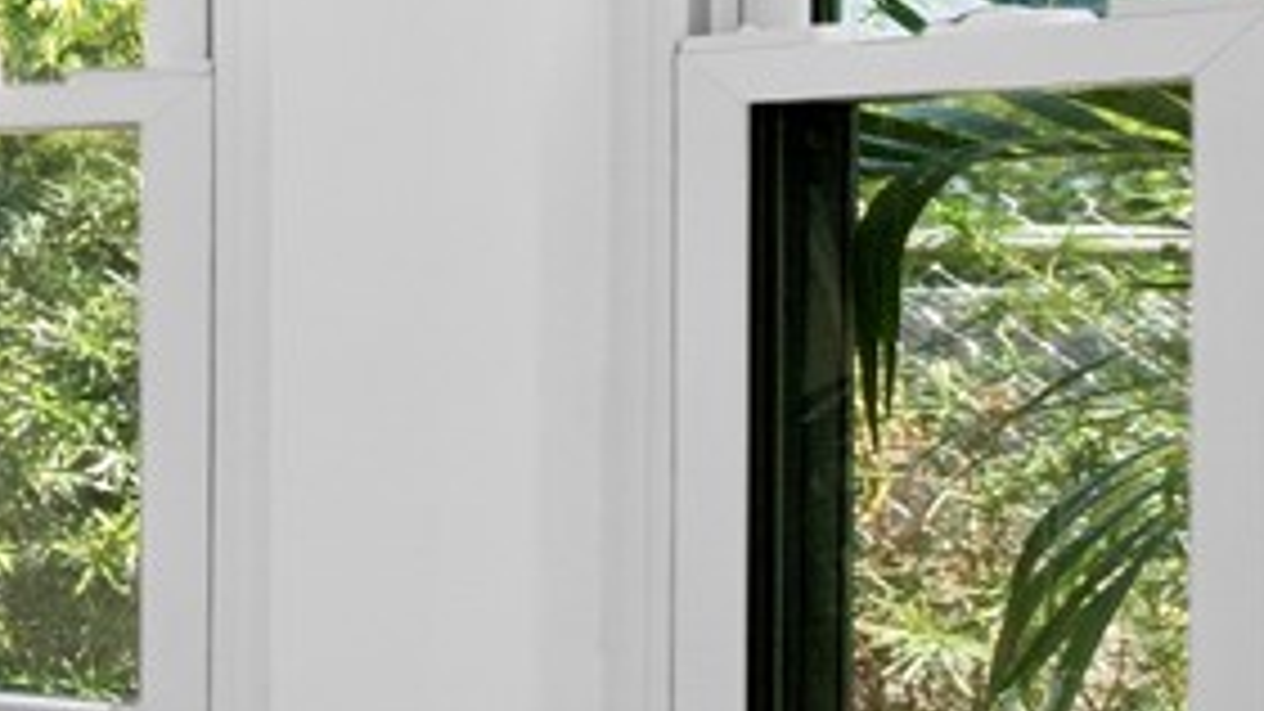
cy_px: 349
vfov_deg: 15.9
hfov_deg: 11.9
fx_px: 2547
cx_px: -2391
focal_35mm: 76
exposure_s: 1/50
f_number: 8
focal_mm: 12
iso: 320
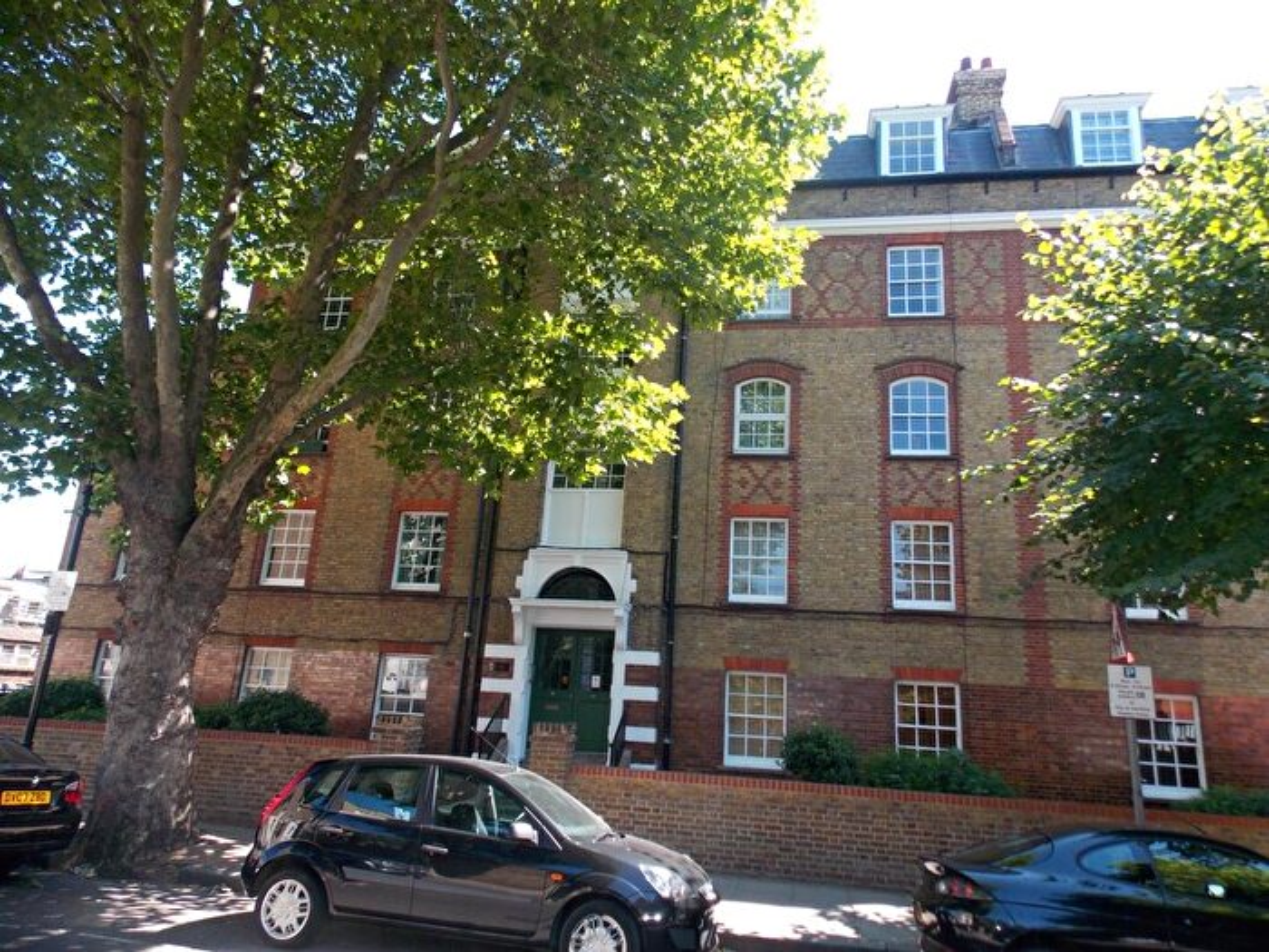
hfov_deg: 73.9
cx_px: 634
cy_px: 476
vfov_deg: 58.9
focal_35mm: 23
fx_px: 843
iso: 80
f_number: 3.1
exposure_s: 1/125
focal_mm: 4
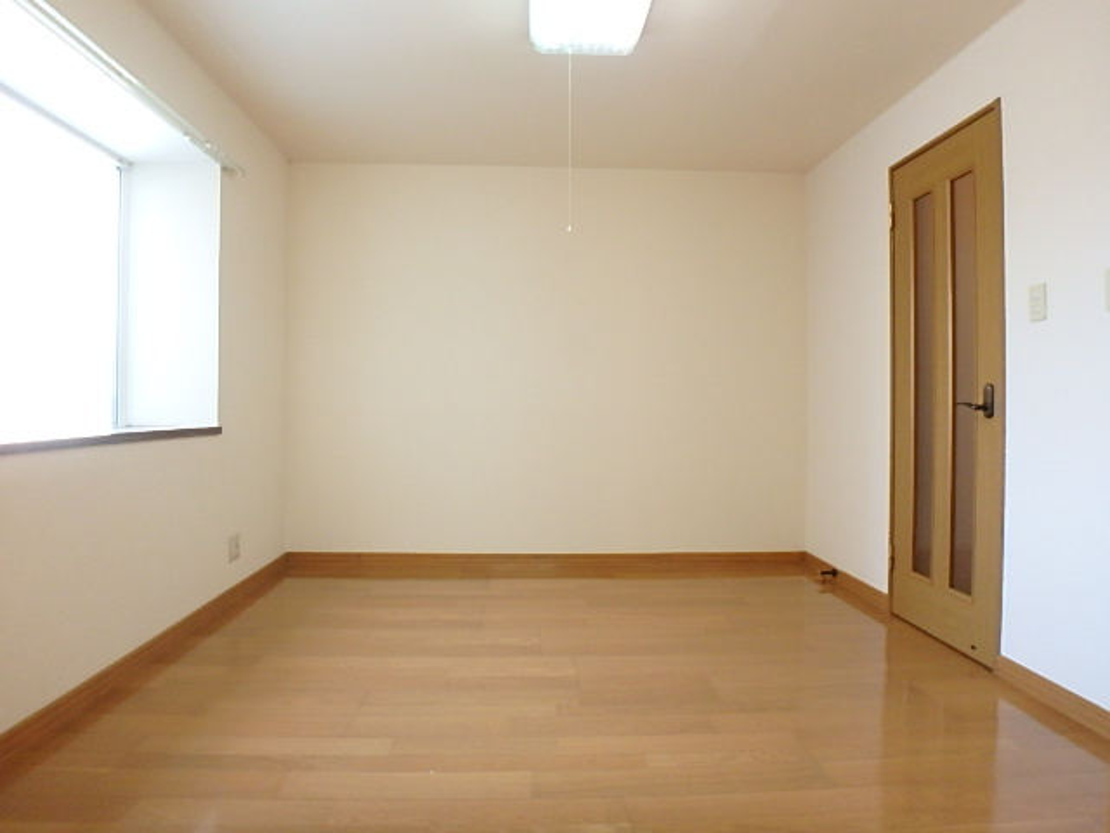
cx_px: 555
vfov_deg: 63.4
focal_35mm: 21
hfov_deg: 79.0
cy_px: 416
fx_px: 673
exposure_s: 1/30
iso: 320
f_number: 3.5
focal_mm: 3.7
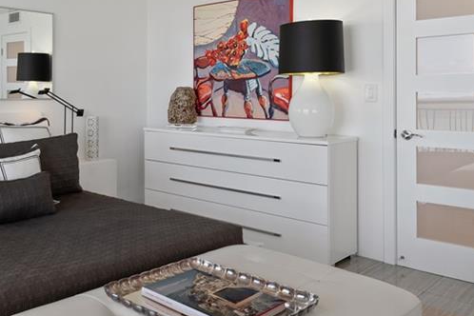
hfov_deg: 48.1
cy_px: 101
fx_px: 487
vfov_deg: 35.5
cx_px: 76
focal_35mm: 37
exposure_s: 1/15
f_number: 8
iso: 250
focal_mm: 18
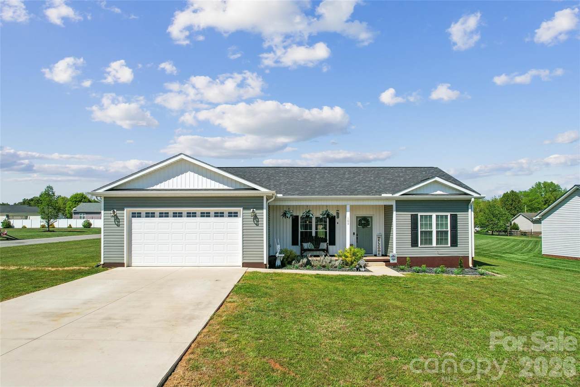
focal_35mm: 22
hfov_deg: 78.6
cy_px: 194
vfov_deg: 57.2
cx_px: 290
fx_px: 354
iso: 110
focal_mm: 8.4
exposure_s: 1/400
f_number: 2.8
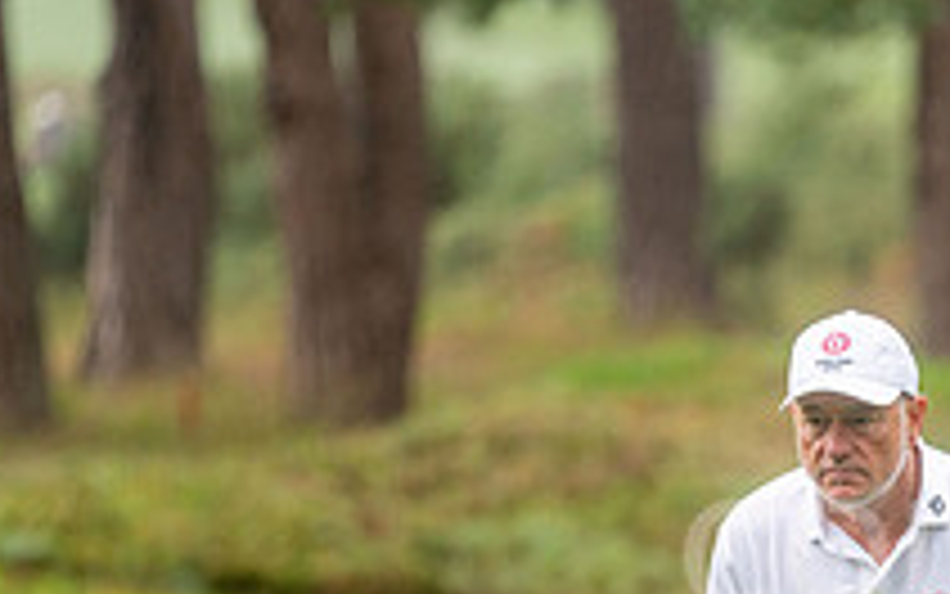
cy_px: 830
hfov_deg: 2.5
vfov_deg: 1.6
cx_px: 1274
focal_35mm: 839
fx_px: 21728
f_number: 4
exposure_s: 1/1600
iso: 640
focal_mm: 300
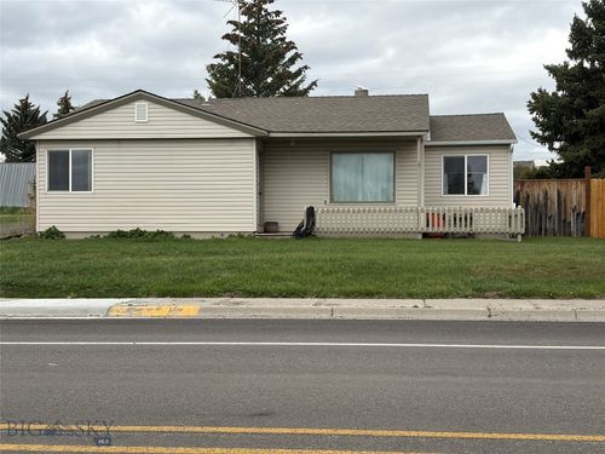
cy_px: 227
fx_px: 909
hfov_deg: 36.8
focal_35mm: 52
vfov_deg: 28.0
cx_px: 302
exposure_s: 1/2012
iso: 32
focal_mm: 5.96
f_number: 1.6
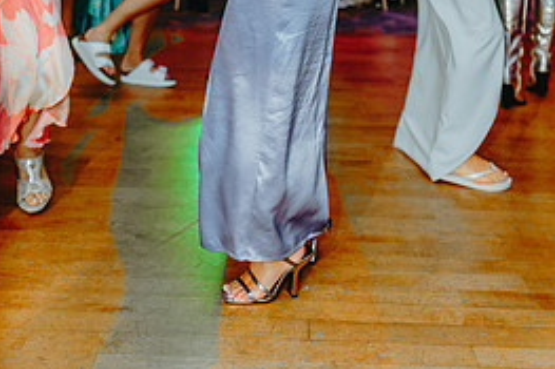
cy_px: -103
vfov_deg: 20.7
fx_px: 924
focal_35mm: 60
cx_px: 283
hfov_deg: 33.4
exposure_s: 1/250
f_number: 2
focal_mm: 35
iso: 1250
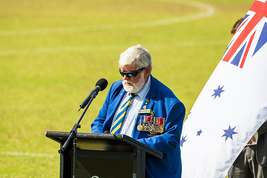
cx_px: 123
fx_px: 4391
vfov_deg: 2.3
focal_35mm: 592
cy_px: 82
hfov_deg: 3.5
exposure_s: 1/1600
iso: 800
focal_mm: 550
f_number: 13
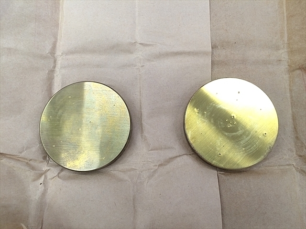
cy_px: 114
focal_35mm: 29
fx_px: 256
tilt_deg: -81.0
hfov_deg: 61.7
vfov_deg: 48.2
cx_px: 153
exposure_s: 1/30
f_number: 2.2
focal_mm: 4.15
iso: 100
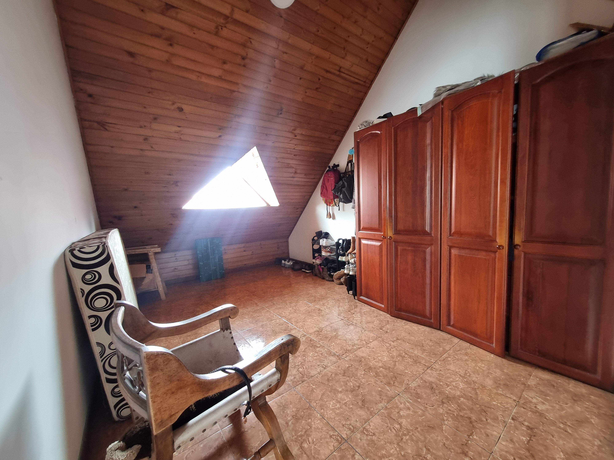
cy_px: 230
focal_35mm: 13
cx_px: 307
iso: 320
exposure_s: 1/30
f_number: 2.2
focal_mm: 1.74
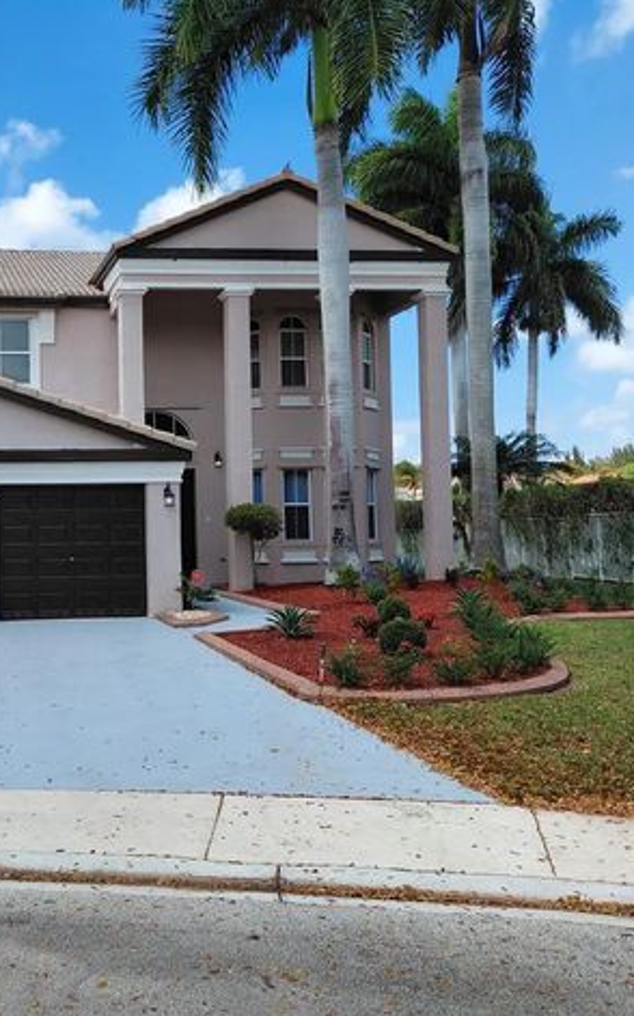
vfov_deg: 54.0
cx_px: 73
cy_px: 503
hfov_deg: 33.6
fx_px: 996
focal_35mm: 36
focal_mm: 4.69
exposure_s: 1/1983
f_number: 1.8
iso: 50
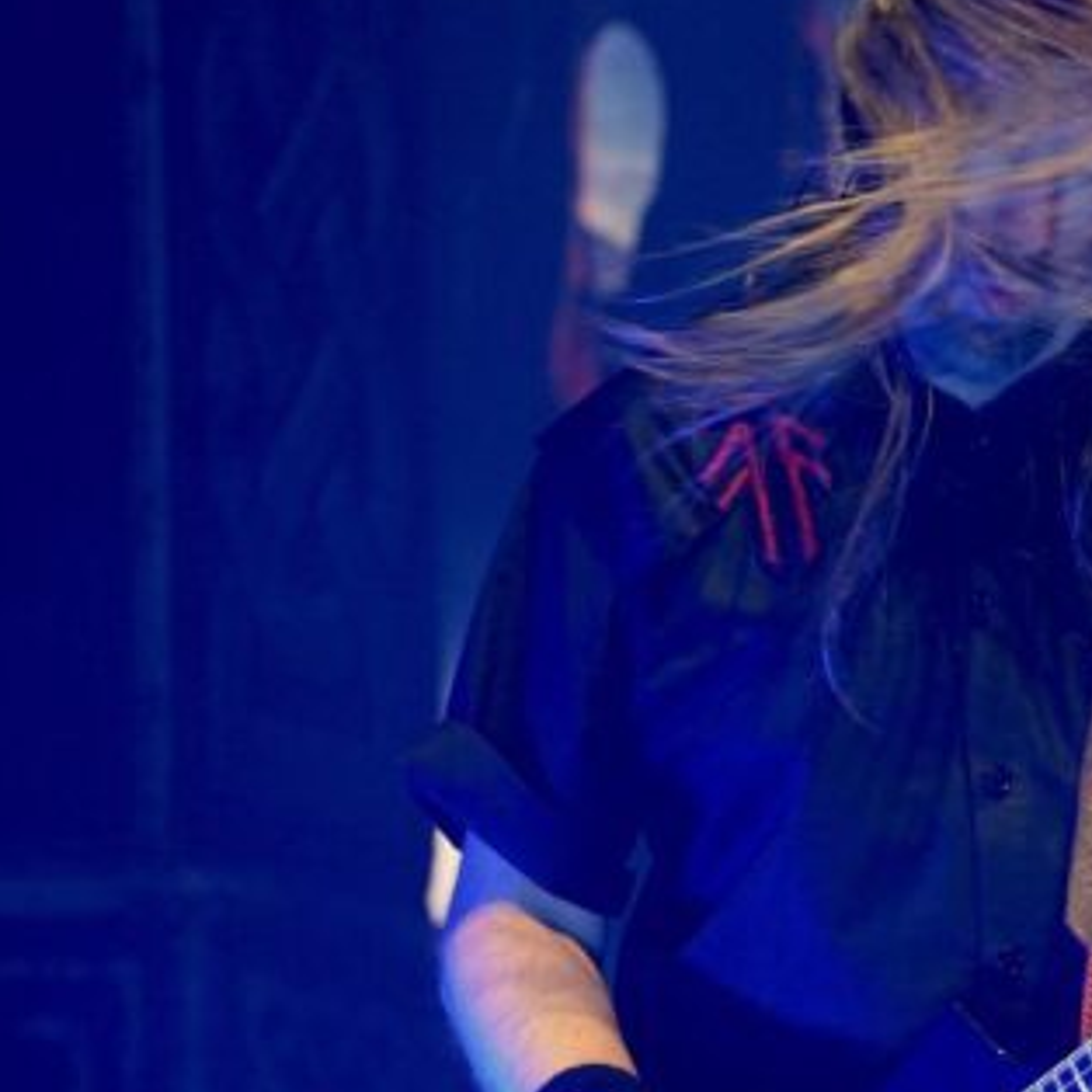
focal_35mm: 274
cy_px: 428
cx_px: 1109
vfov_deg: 6.4
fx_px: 9779
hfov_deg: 6.4
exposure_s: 1/160
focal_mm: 88
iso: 800
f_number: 5.6
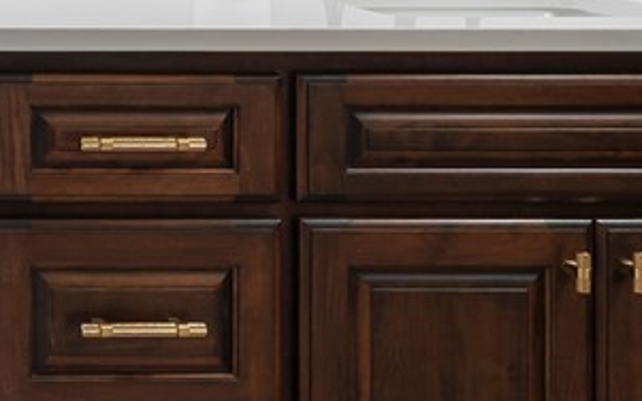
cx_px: -587
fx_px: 1802
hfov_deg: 16.3
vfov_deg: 12.3
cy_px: -147
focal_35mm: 103
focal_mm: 14
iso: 100
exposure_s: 1/1.67
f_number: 8
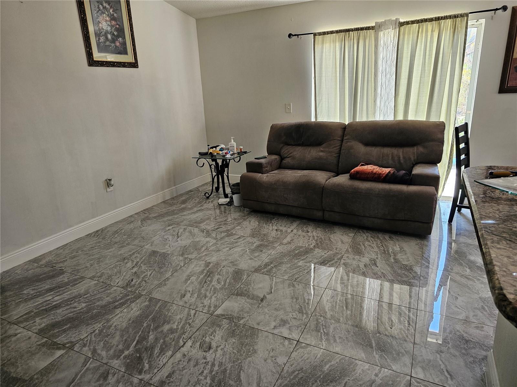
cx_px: 258
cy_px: 194
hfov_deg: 73.9
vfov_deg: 58.9
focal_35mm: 23
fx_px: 344
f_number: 1.7
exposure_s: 1/120
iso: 200
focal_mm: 6.3
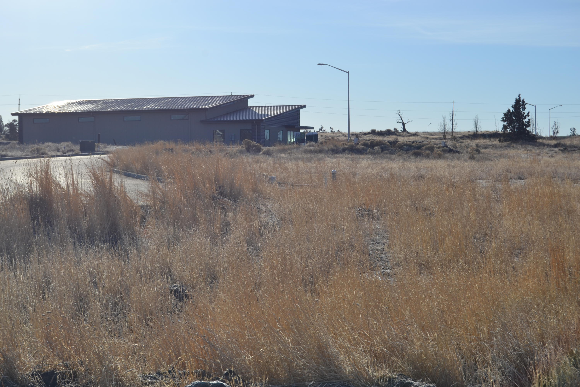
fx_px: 1257
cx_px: 290
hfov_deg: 26.0
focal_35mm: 78
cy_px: 194
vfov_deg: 17.5
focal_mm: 52
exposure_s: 1/320
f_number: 9
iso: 100
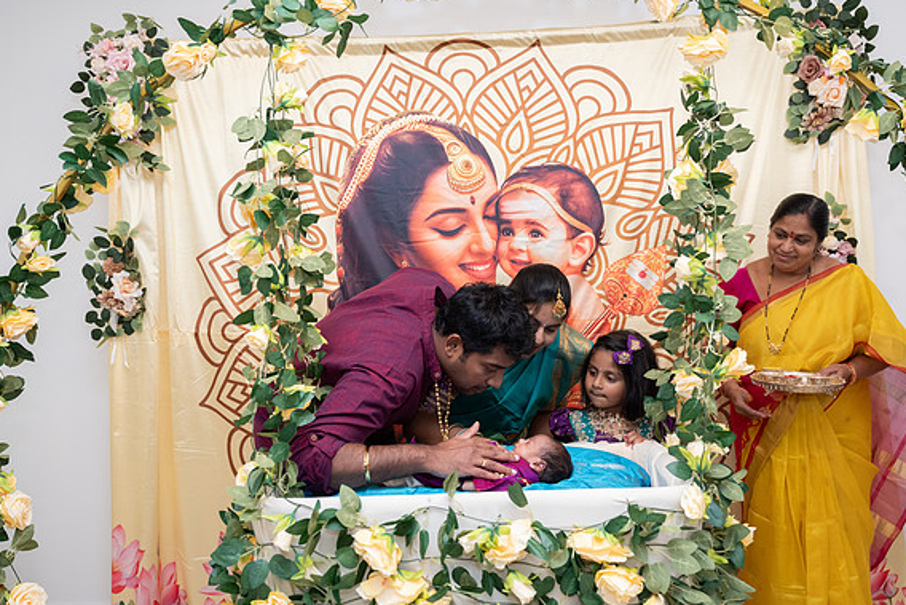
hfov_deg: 61.9
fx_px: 755
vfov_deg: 43.6
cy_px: 299
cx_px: 459
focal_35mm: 30
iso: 500
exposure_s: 1/200
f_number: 3.5
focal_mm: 28
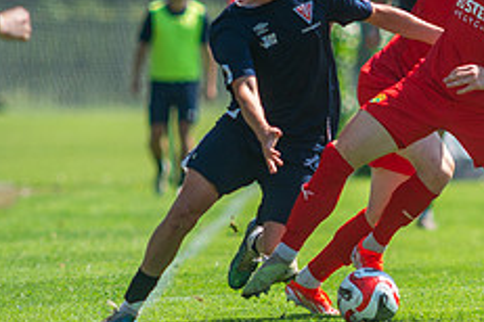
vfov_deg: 1.3
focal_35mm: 1065
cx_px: 513
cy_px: 128
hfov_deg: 1.9
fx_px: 14317
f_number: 4
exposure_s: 1/2000
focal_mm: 420
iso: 360
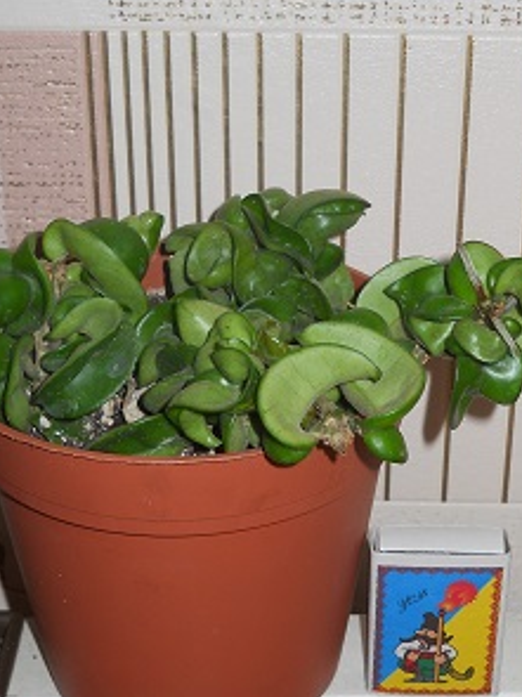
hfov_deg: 19.4
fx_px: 1529
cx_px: 265
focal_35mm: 76
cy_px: 376
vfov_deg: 25.7
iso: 80
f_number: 3.6
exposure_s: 1/30
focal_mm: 9.24
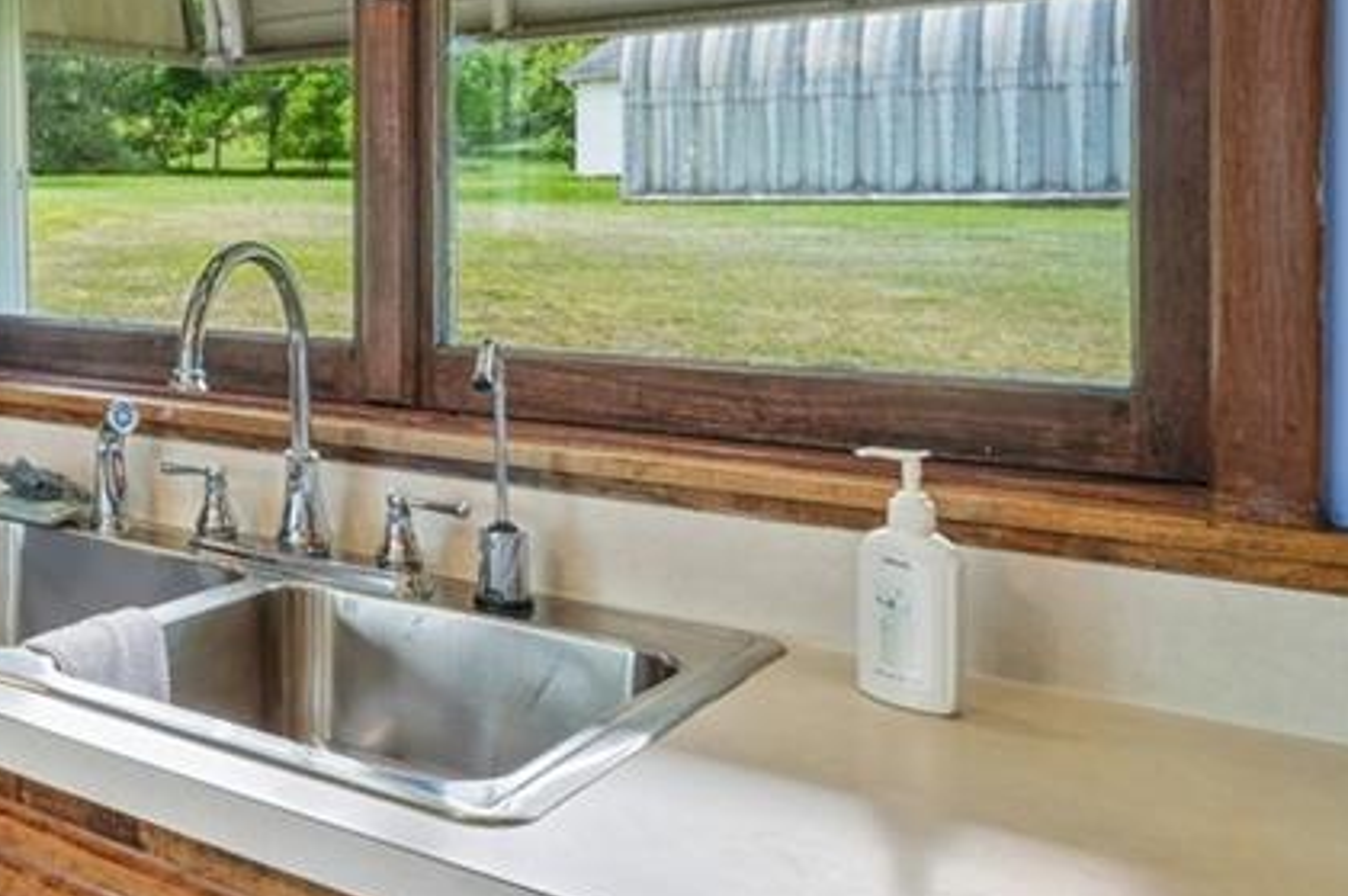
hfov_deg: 37.7
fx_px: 1459
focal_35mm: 39
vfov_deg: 33.3
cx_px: -257
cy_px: 204
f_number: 8
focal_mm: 16
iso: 400
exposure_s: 1/20
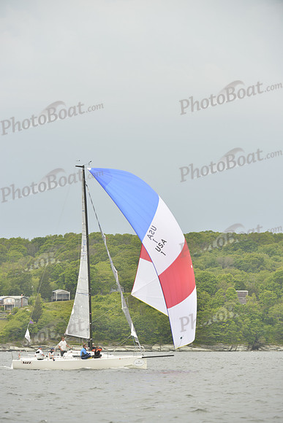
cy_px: 212
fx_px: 2357
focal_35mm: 200
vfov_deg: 10.3
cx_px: 142
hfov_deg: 6.9
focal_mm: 200
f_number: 5.6
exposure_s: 1/800
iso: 400
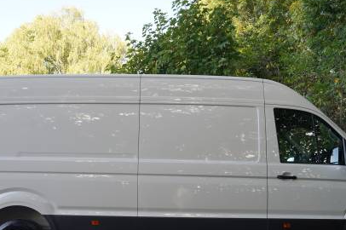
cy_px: 169
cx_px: 184
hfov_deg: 46.0
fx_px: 407
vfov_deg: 31.1
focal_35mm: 42
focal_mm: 26.9
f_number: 4
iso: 125
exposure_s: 1/60
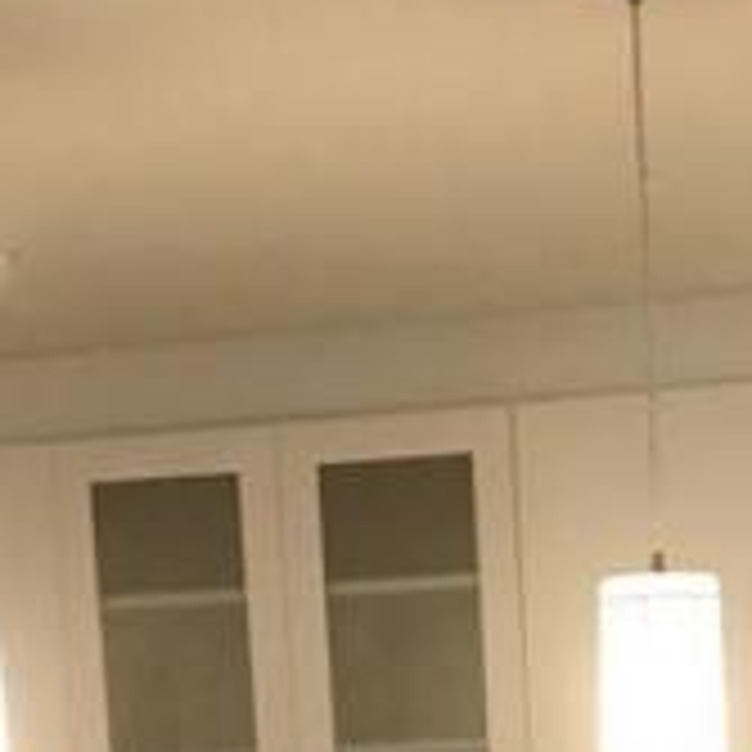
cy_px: 1207
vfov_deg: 11.6
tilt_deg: -4.8
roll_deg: +3.3
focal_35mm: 142
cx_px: 648
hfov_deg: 12.2
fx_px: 3490
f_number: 1.8
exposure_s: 1/30
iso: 25
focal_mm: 3.99
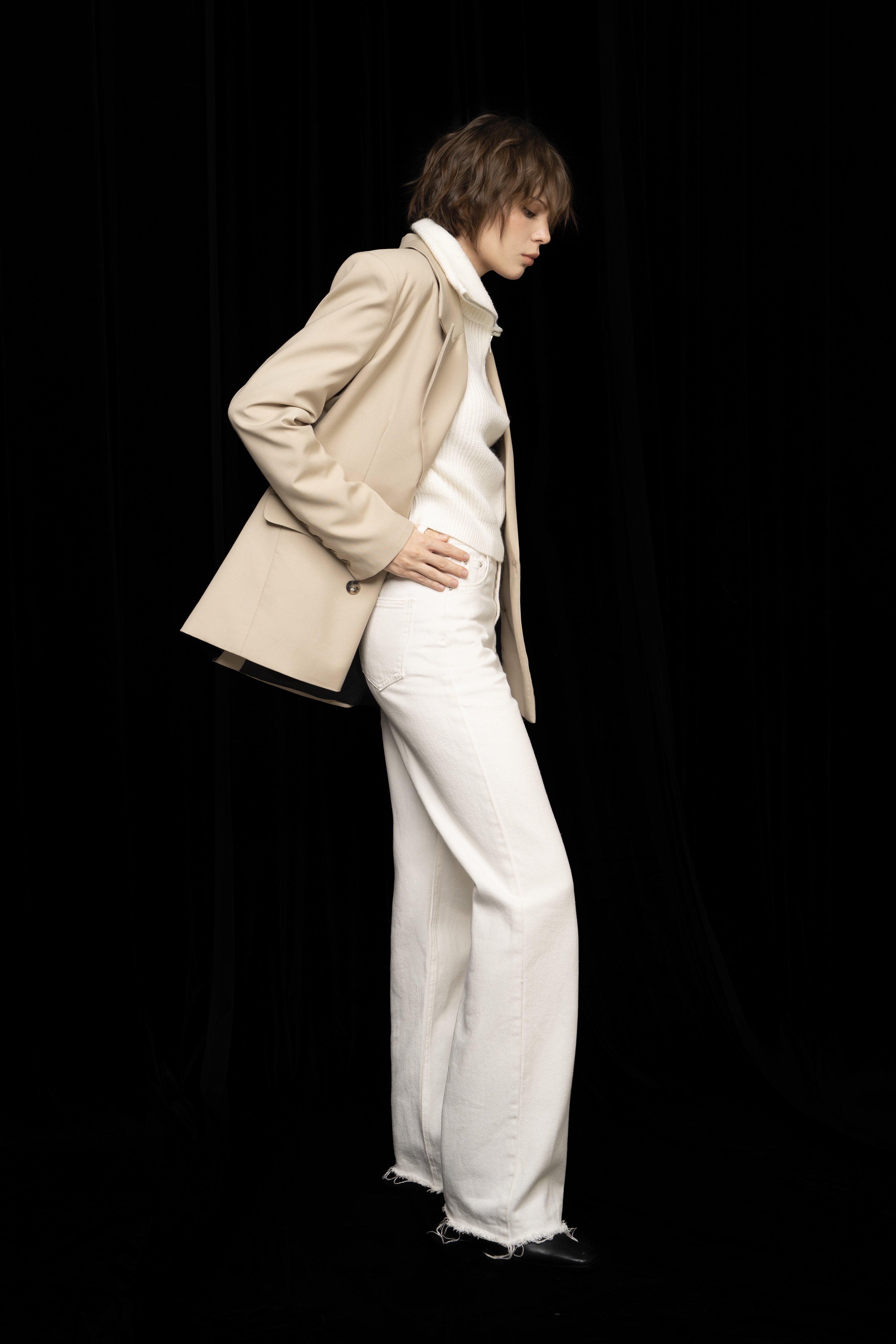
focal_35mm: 39
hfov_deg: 34.2
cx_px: 448
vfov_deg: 49.6
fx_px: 1456
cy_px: 672
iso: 125
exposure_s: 1/125
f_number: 8
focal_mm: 39
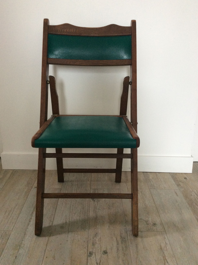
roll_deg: +0.2
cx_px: 99
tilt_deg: -19.1
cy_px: 132
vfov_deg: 56.9
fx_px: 245
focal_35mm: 32
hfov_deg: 44.1
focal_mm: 3.3
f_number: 2.4
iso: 100
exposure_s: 1/25
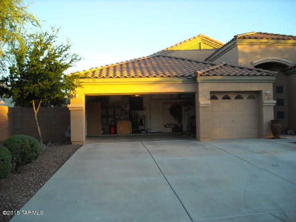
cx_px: 148
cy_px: 111
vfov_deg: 40.7
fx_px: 299
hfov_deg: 52.6
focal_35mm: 35
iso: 64
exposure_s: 1/96
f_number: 2.8
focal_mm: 5.7
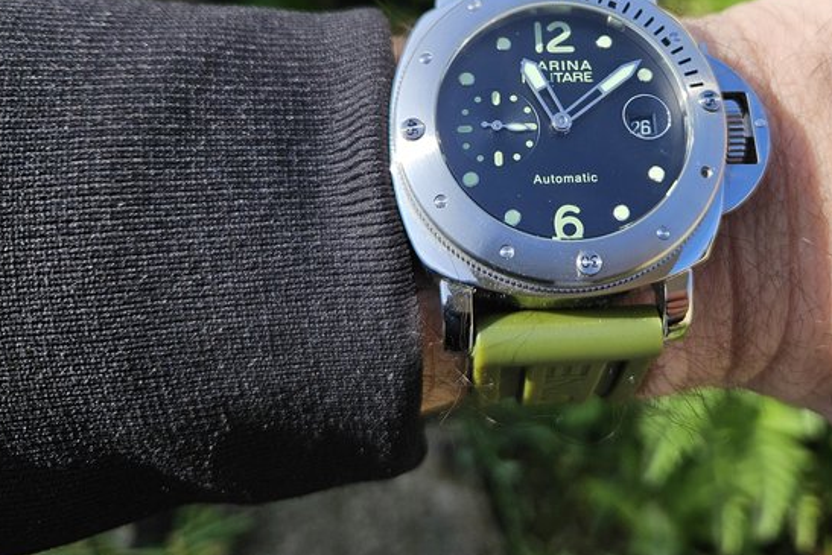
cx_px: 561
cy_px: 122
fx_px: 809
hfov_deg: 53.3
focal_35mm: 35
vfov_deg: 36.7
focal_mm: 5.4
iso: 32
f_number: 1.8
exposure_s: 1/1554
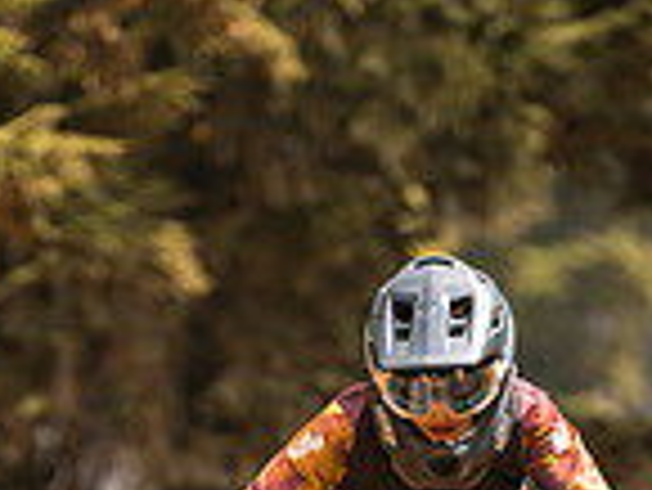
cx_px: 307
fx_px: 16099
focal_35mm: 854
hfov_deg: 2.3
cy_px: 810
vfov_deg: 1.7
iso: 220
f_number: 2.8
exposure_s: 1/1600
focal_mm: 200
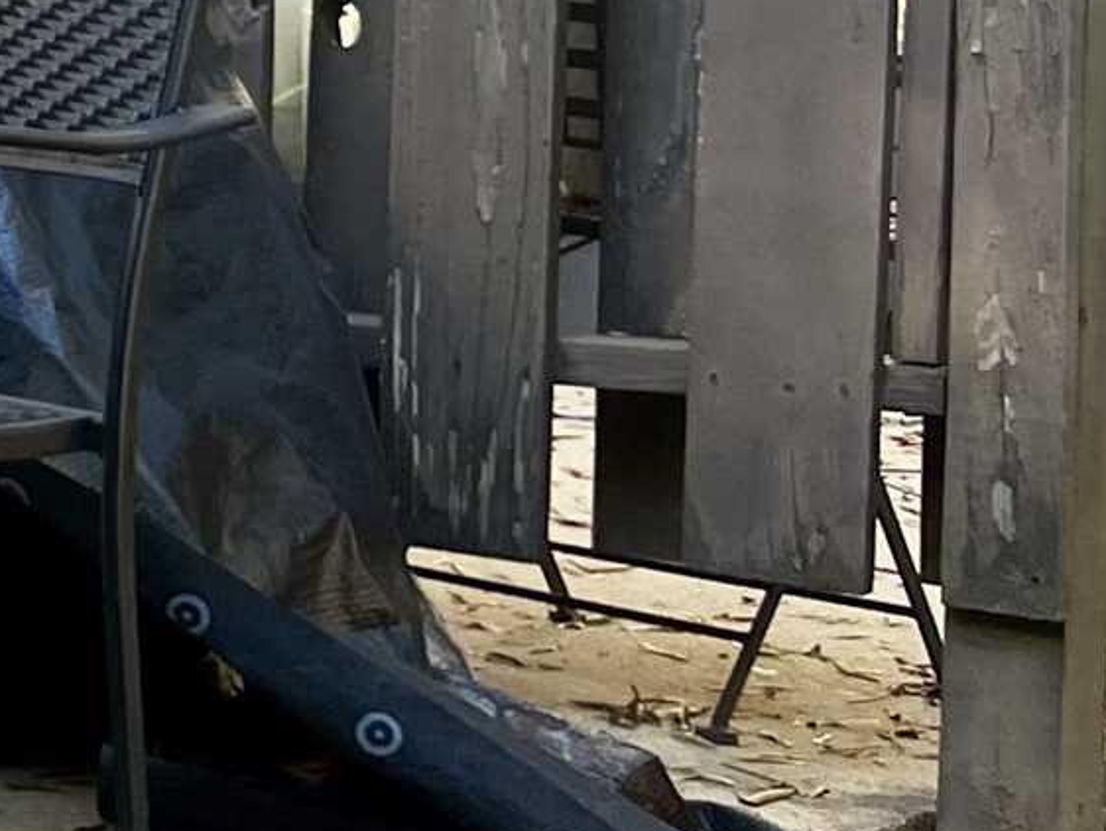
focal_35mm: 142
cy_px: -87
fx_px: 4539
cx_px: -1834
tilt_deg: -1.2
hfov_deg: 10.9
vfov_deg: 10.3
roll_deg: -0.4
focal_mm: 5.7
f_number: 1.5
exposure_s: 1/274
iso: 40
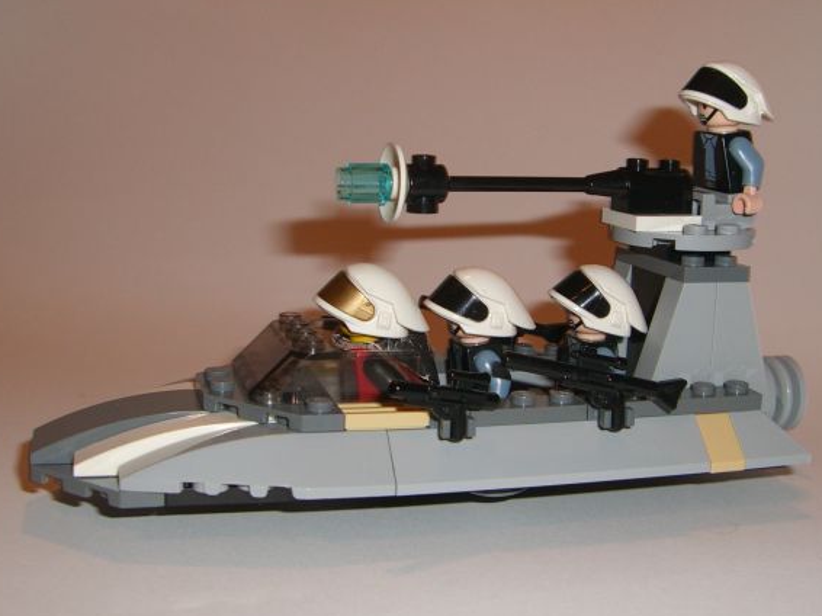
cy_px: 297
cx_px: 441
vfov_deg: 30.9
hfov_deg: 40.4
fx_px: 1116
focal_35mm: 47
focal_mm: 6.2
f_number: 2.7
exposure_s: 1/60
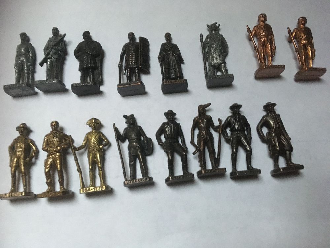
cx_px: 165
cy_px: 124
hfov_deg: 61.7
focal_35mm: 29
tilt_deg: -76.8
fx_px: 276
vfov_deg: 48.2
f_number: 2.2
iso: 320
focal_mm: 4.15
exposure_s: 1/17
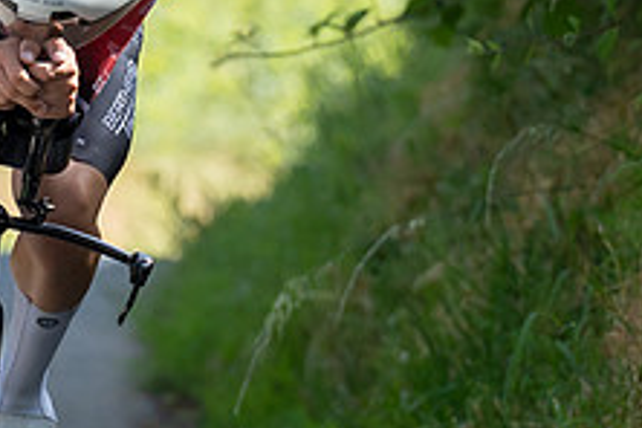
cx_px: -54
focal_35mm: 1032
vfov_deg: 1.3
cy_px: 463
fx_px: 18403
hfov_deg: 2.0
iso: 320
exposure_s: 1/1000
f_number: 4
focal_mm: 173
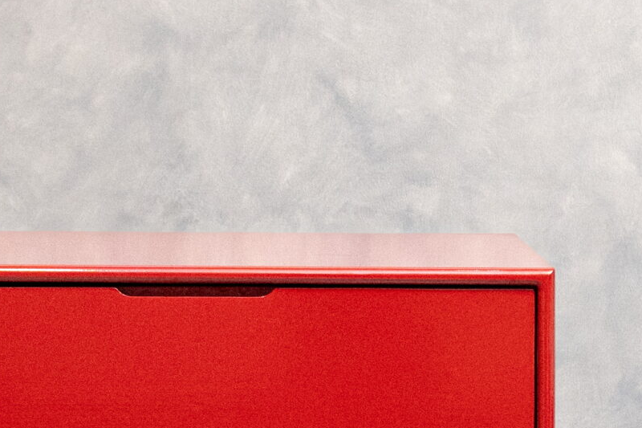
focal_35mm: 336
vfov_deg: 4.1
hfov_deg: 6.1
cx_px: -140
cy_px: 547
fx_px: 5990
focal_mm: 70
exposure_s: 1/200
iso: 3200
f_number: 5.6
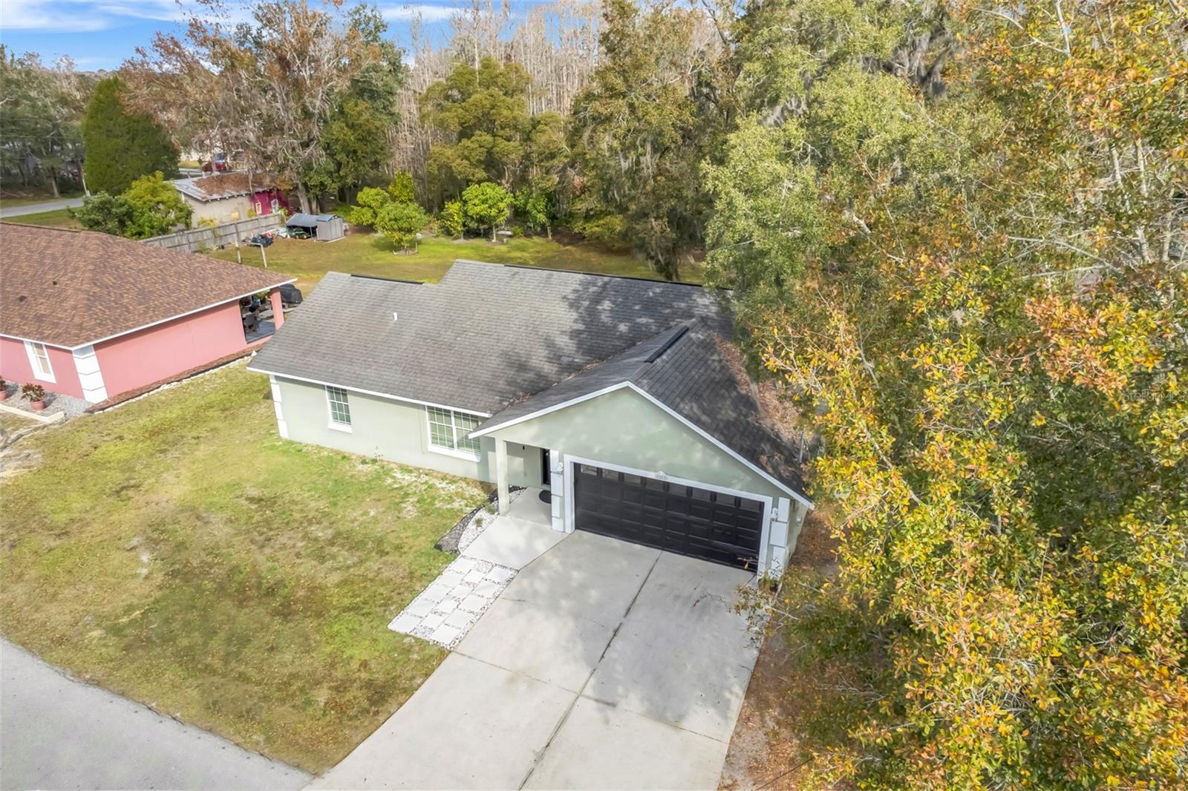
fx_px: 726
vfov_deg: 57.2
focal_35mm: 22
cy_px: 396
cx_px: 594
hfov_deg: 78.6
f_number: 2.8
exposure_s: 1/250
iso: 130
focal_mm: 8.38
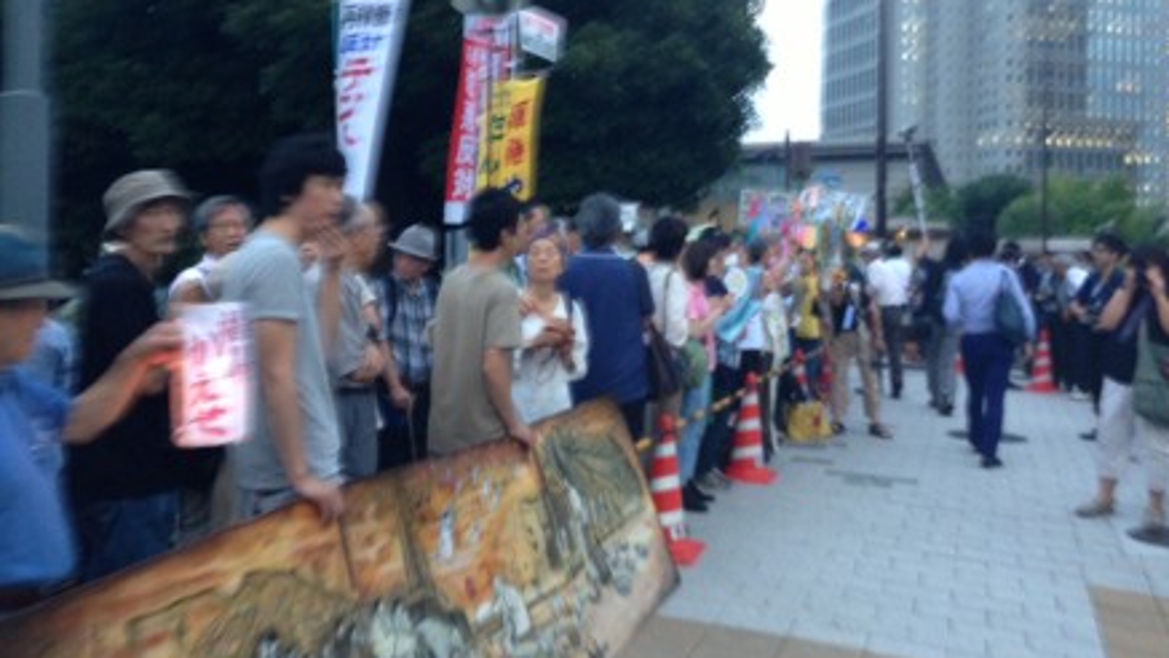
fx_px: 1147
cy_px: 278
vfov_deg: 32.0
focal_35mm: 37
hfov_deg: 54.0
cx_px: 599
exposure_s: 1/20
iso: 160
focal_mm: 4.13
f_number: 2.4
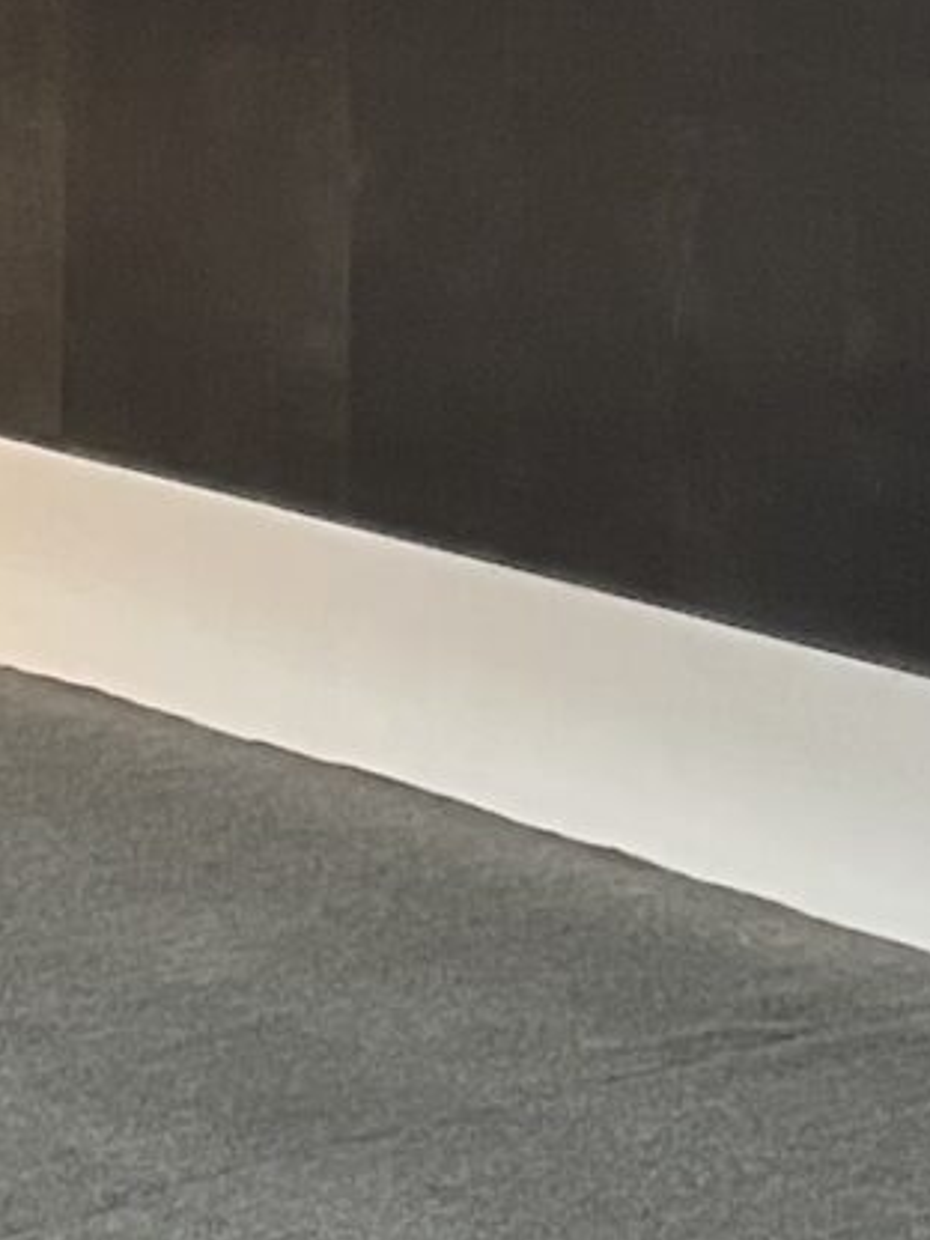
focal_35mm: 160
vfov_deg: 11.8
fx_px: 5731
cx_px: 1186
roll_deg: -0.2
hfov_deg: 9.1
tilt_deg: -0.6
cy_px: -590
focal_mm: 4.2
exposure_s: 1/50
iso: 250
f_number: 1.6
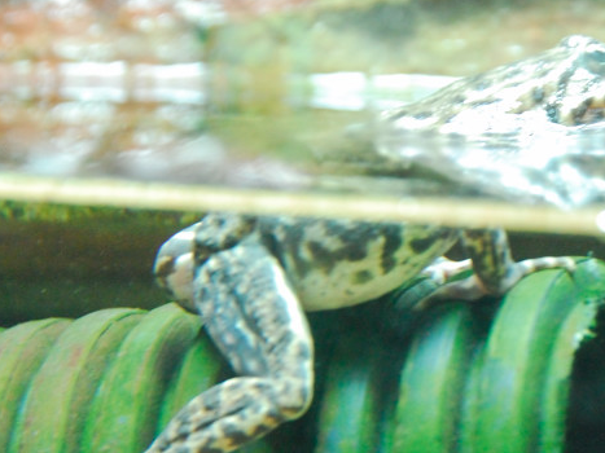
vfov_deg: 6.3
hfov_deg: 8.4
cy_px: 282
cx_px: 431
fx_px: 4103
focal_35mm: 235
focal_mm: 95
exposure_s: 1/15
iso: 1600
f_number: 8
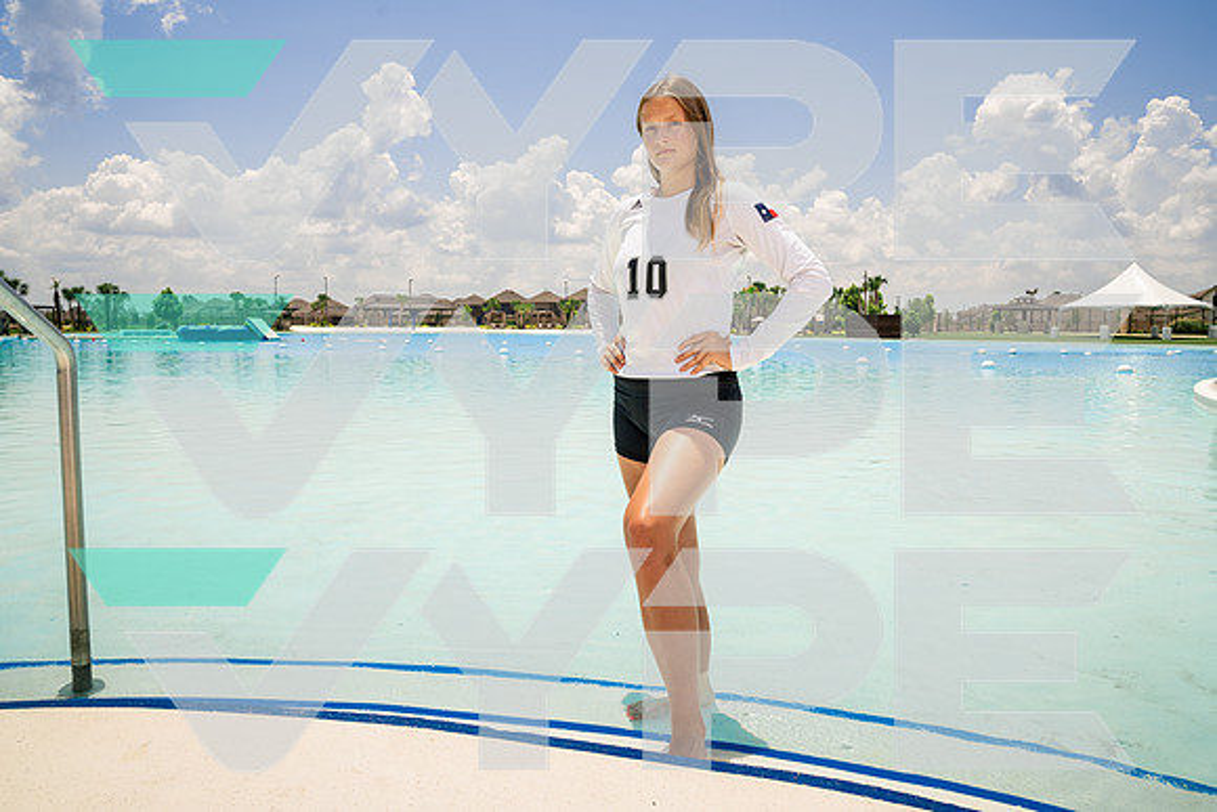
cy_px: 406
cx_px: 608
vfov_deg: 51.3
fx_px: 845
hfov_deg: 71.5
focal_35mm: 25
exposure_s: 1/200
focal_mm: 25
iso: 100
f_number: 9
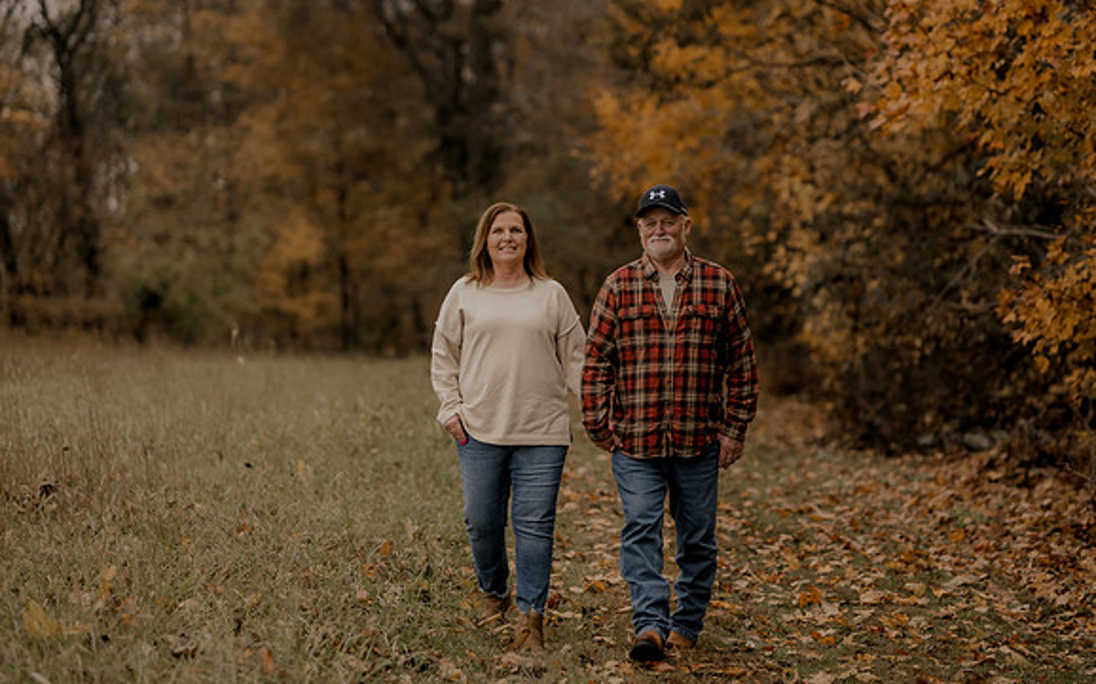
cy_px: 338
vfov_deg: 15.0
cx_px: 548
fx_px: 2598
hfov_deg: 23.8
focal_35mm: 87
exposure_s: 1/2500
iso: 250
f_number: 1.8
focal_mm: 85
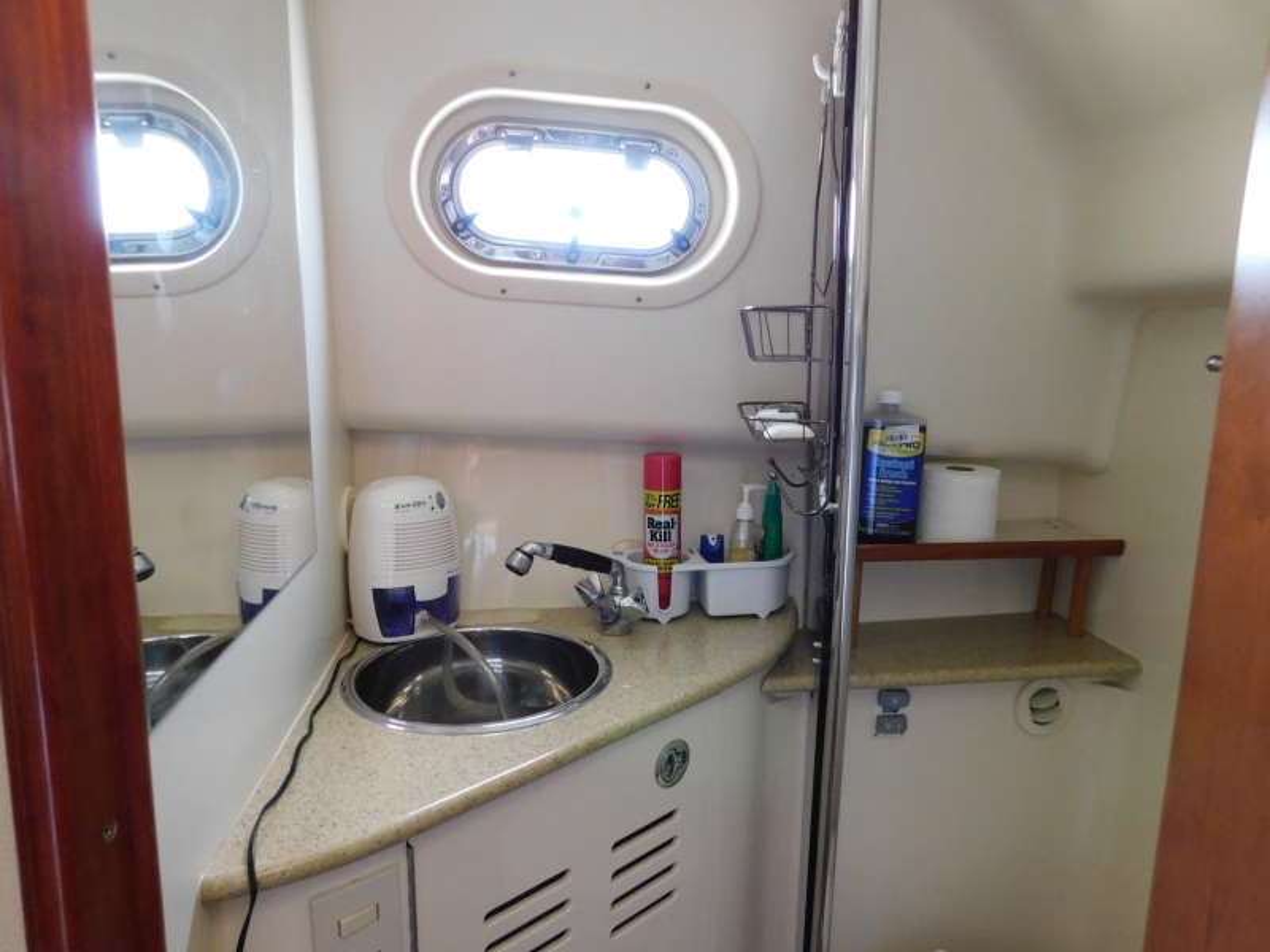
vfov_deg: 58.9
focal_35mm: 23
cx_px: 635
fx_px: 844
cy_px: 476
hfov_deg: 73.9
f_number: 3
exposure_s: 1/10
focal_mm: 4
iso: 400
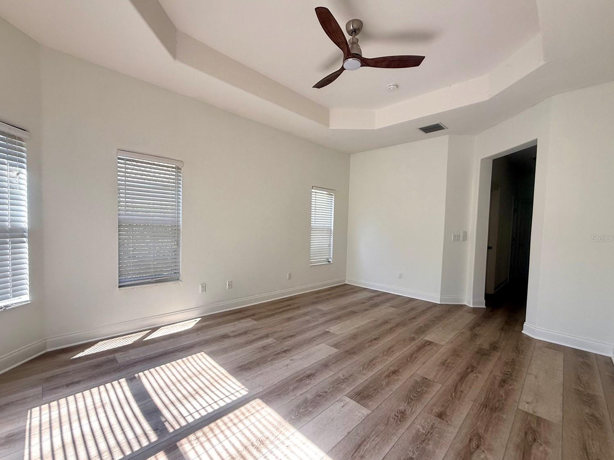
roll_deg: -1.8
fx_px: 266
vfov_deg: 81.7
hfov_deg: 98.2
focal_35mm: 15
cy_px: 238
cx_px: 301
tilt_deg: -2.7
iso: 50
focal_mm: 2.22
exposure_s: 1/158
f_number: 2.2
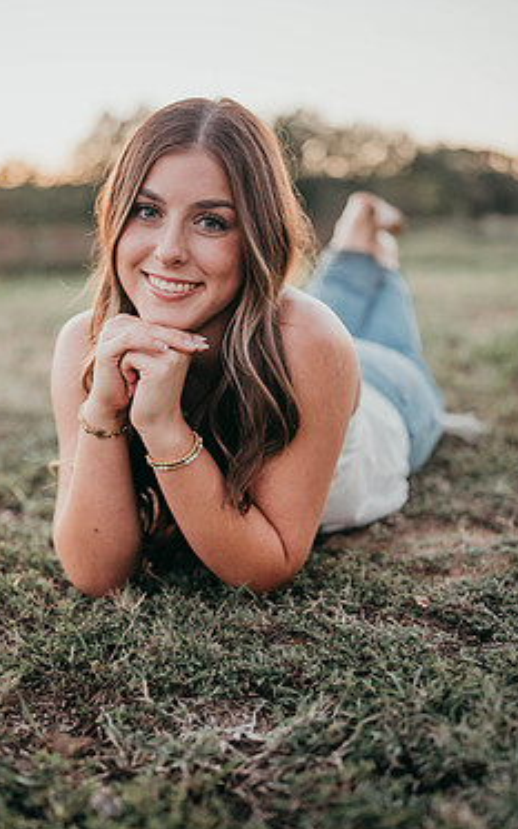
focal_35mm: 43
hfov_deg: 29.8
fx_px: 972
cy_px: 407
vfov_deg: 46.2
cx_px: 236
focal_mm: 35
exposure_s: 1/1000
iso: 400
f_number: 1.4
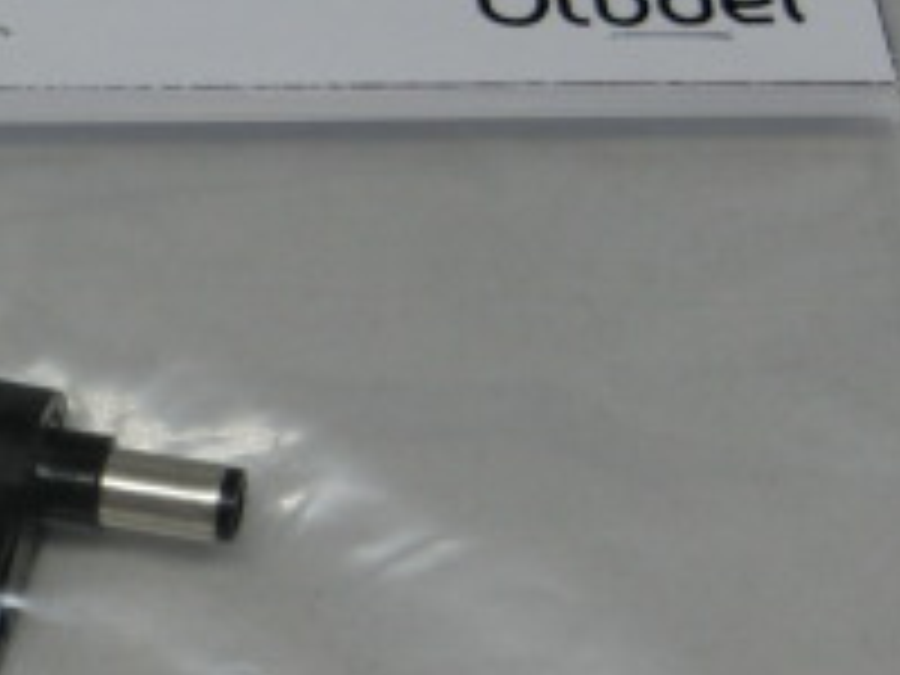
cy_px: 644
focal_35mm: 166
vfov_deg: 8.9
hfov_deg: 11.6
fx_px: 4316
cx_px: -297
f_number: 4.7
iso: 100
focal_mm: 9.3
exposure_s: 1/125
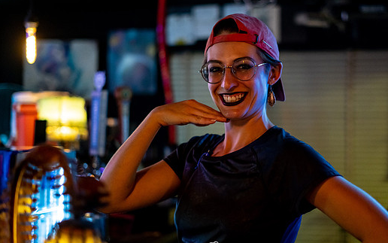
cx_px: 236
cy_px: 122
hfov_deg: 31.9
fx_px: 677
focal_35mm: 64
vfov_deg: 20.3
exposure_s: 1/125
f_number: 1.8
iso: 1250
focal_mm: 50
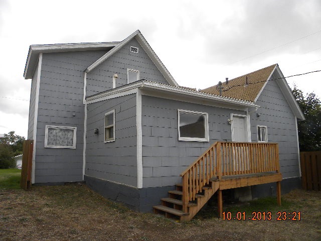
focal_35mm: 26
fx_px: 241
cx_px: 160
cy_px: 120
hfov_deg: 67.3
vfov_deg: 53.1
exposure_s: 1/263
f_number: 4.5
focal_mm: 4.6
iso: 64
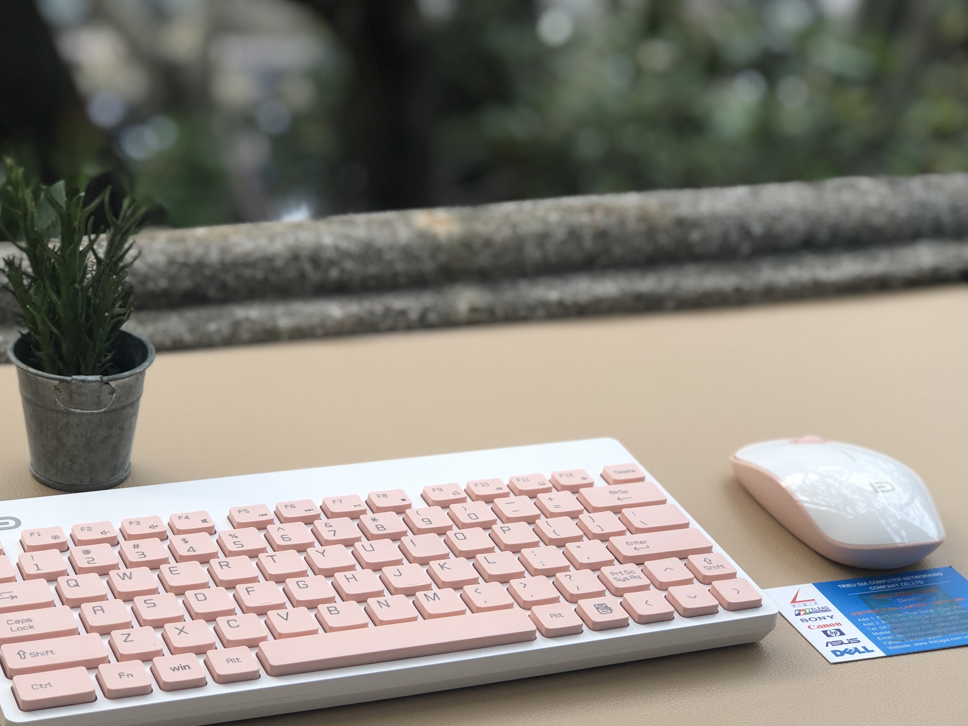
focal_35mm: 74
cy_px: 461
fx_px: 2069
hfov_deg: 26.3
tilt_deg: -25.9
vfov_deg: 19.9
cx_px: 416
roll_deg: -5.1
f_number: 2.8
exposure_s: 1/120
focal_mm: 6.6
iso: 20
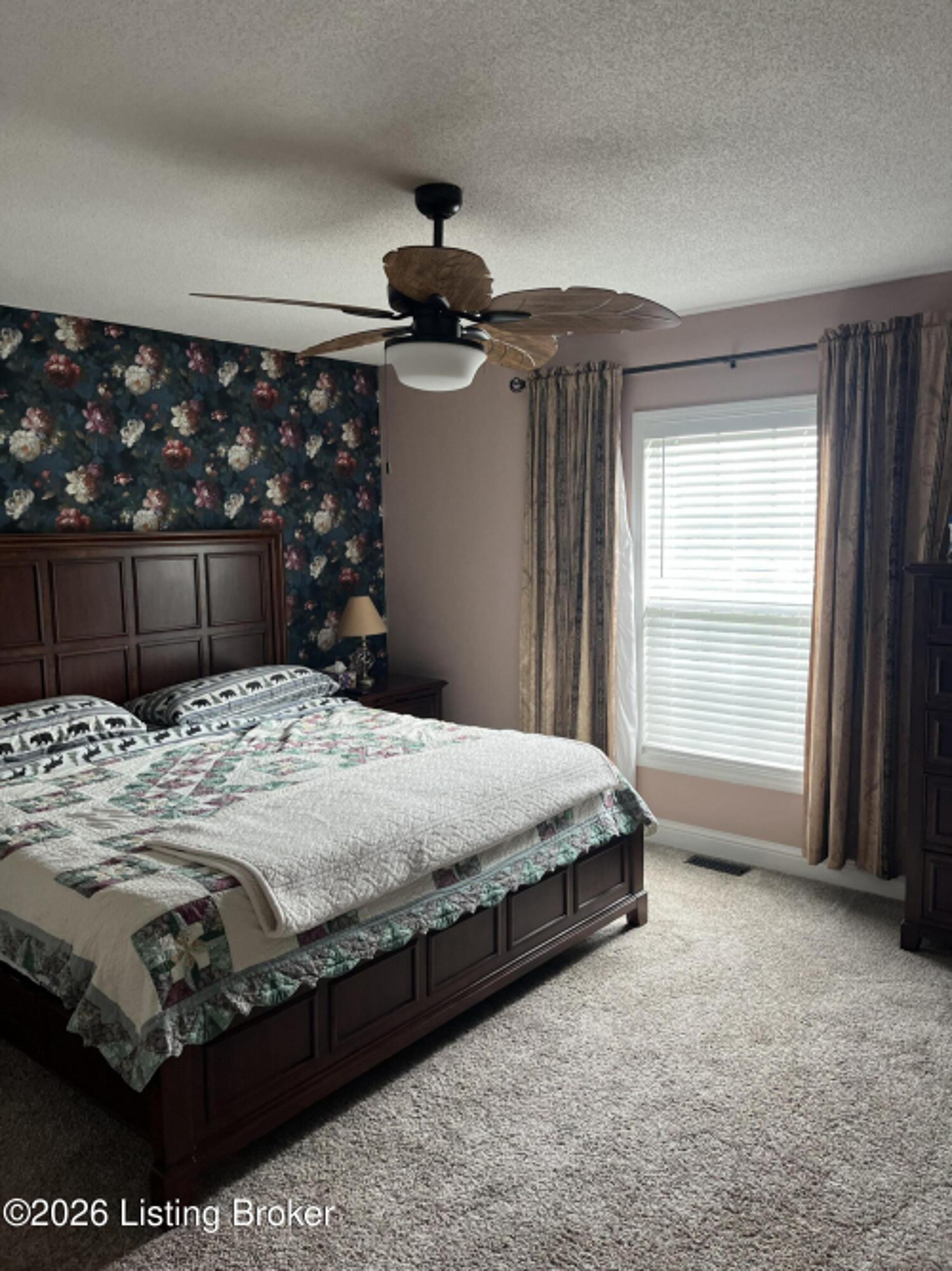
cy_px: 636
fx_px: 954
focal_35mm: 26
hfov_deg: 53.0
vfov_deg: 67.3
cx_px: 476
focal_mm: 5.1
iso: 125
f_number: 1.6
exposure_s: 1/120
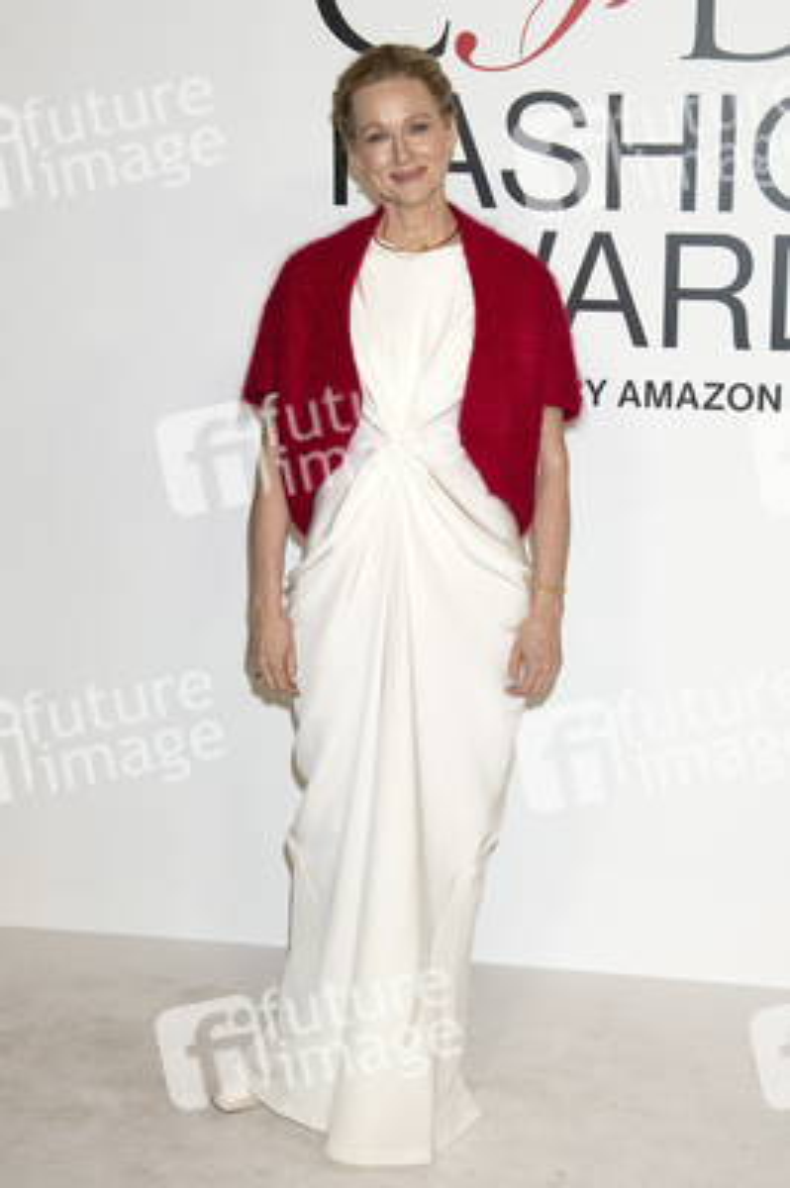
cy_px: 594
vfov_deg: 42.8
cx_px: 395
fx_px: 1517
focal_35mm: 46
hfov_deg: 29.2
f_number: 5.6
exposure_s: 1/200
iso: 400
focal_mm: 46
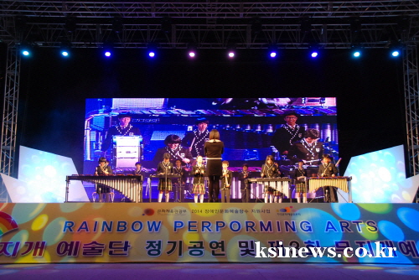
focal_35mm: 39
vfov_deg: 34.3
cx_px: 210
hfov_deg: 49.5
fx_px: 454
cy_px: 140
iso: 800
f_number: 3.8
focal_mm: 26
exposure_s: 1/40
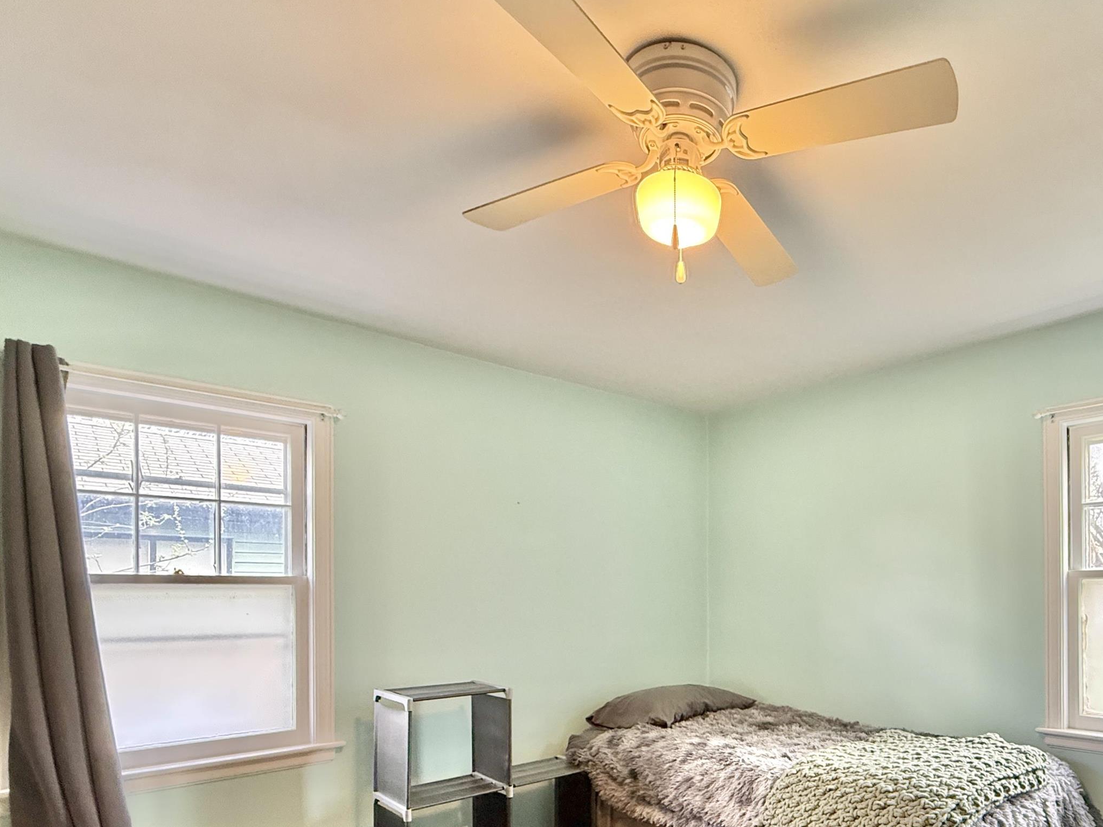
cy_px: 590
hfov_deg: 75.6
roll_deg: -0.8
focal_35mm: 21
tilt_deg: +0.3
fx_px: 669
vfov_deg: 60.9
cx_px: 764
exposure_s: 1/81
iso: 320
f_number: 2.2
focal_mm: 2.22
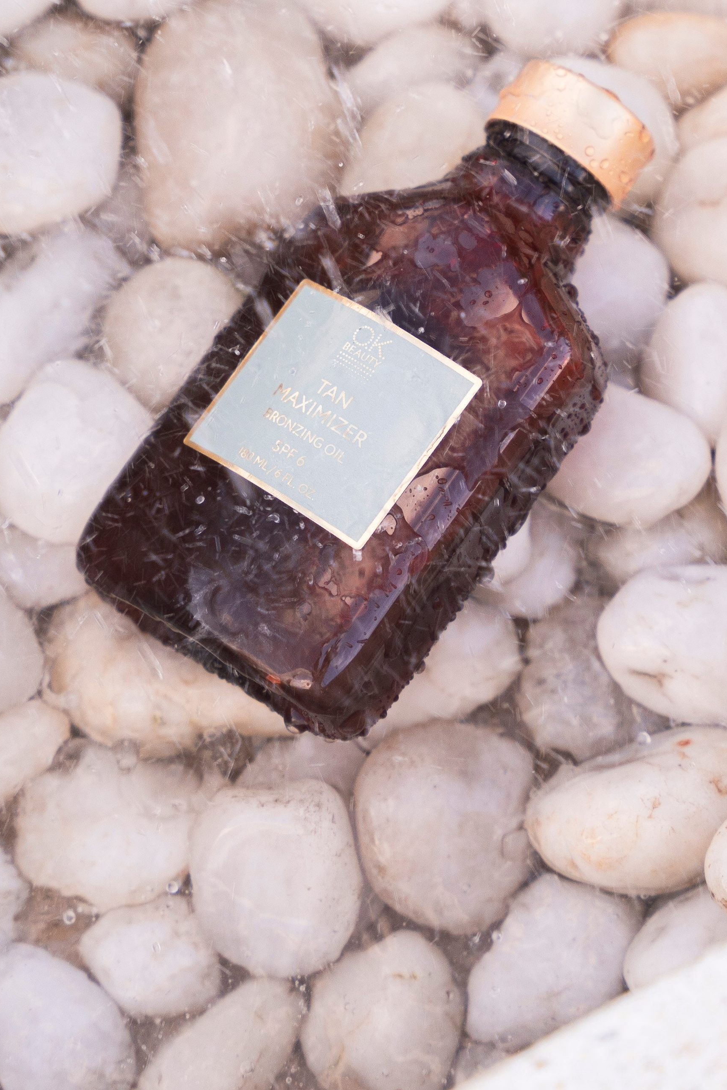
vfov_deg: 13.0
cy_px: 299
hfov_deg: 8.7
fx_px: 4755
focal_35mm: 157
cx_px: 301
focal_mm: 70
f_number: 3.2
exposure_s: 1/320
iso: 160
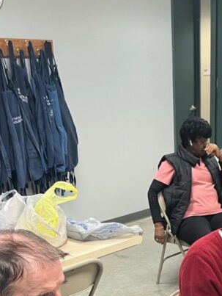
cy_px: 345
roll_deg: +2.0
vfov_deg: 26.5
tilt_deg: -25.7
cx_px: 199
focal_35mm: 66
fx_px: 563
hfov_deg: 21.8
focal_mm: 5.1
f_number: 1.6
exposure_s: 1/60
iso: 80
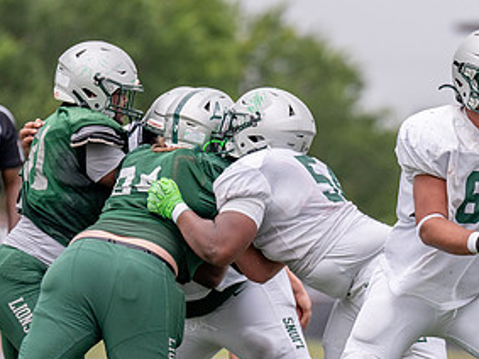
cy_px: 200
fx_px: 7746
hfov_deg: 3.5
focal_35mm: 560
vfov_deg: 2.7
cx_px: 446
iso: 320
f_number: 2.8
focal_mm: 200
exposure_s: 1/3200
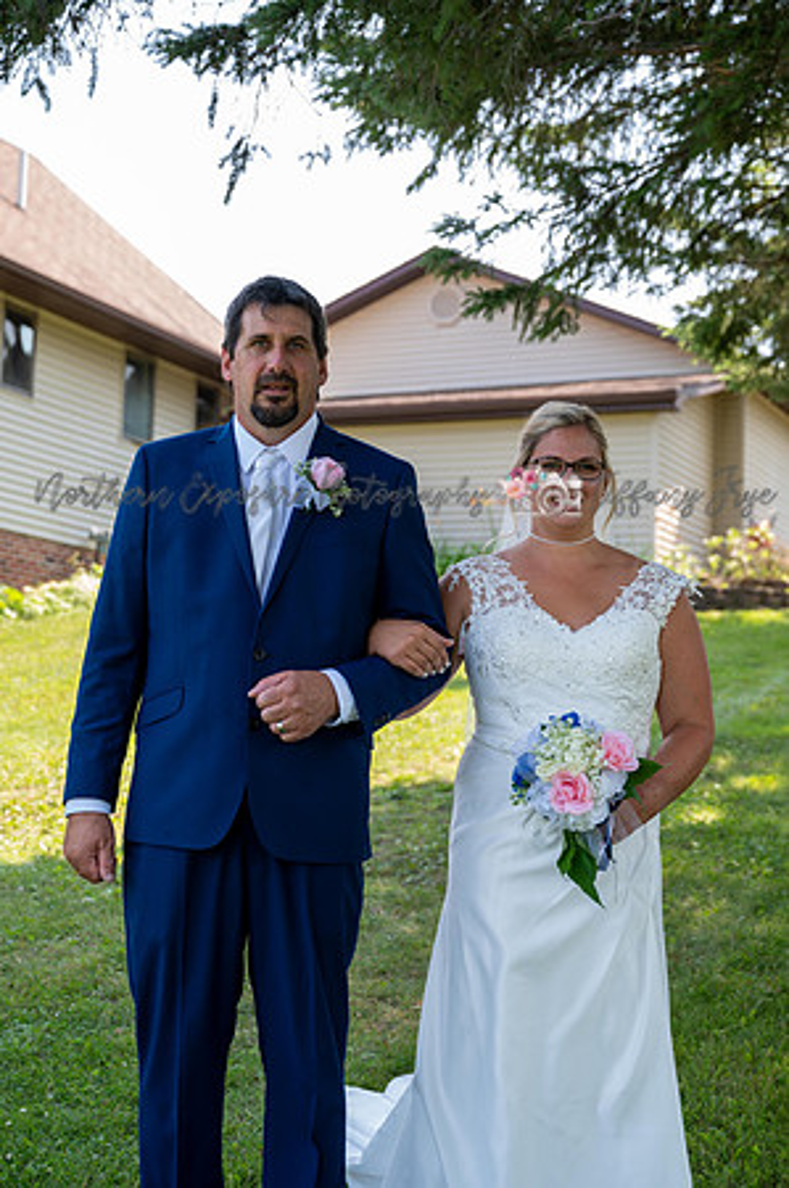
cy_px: 594
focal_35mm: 56
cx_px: 394
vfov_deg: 35.7
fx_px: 1845
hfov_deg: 24.1
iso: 200
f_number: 4
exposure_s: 1/250
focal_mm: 56
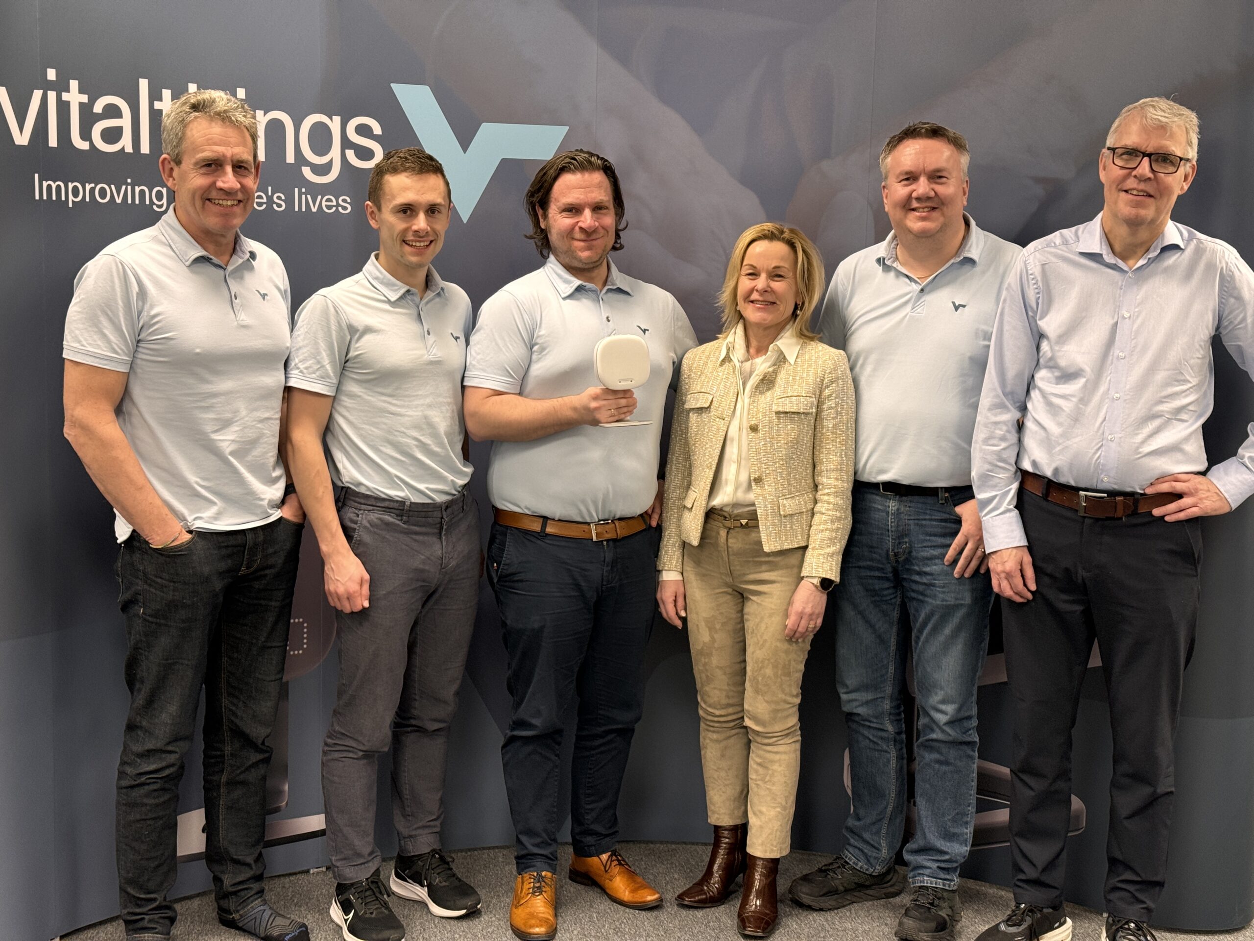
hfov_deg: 39.7
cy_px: 470
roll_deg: -1.1
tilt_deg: -7.4
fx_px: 1739
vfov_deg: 30.3
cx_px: 627
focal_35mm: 48
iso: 100
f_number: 1.78
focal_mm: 6.76
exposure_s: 1/50
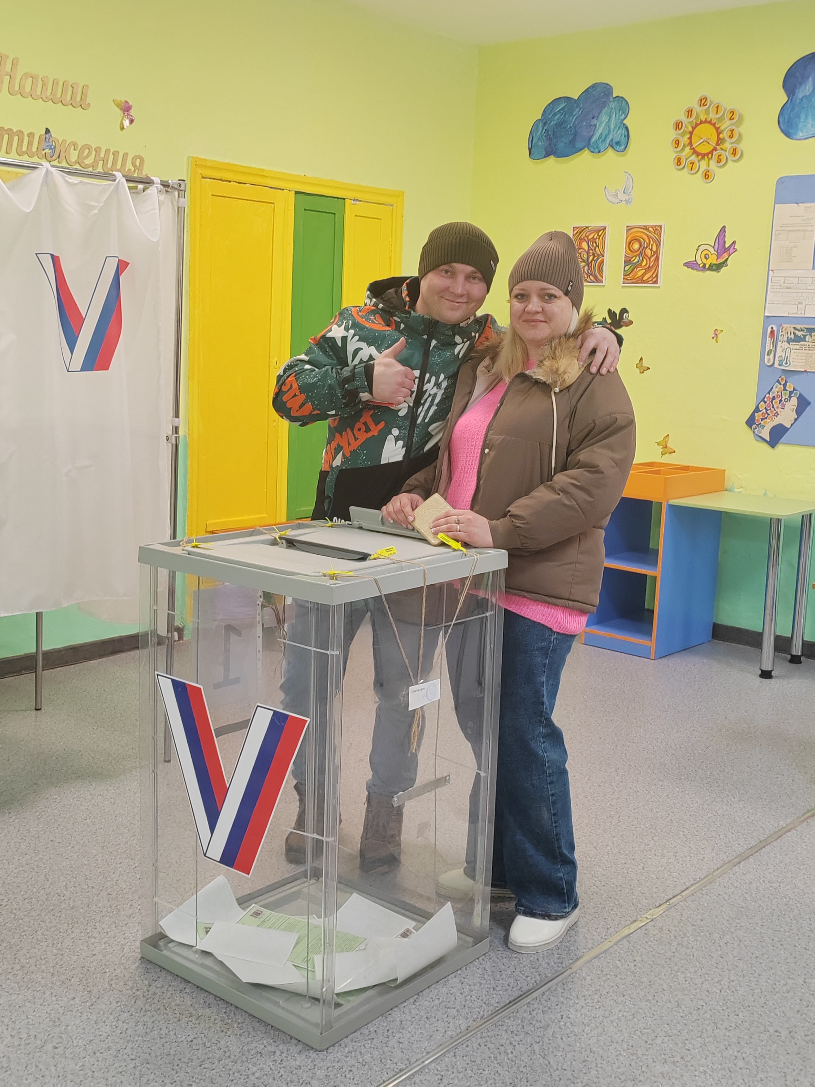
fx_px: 1287
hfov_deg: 35.1
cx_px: 408
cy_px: 544
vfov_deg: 45.8
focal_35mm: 41
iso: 584
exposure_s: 1/100
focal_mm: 5.52
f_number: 1.9
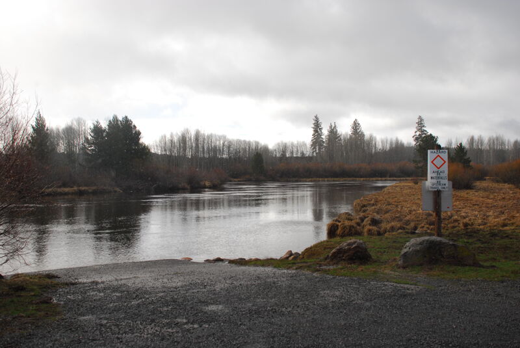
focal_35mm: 36
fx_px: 520
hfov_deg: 53.1
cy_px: 174
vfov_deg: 36.9
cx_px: 260
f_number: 5
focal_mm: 24
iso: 200
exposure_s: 1/640
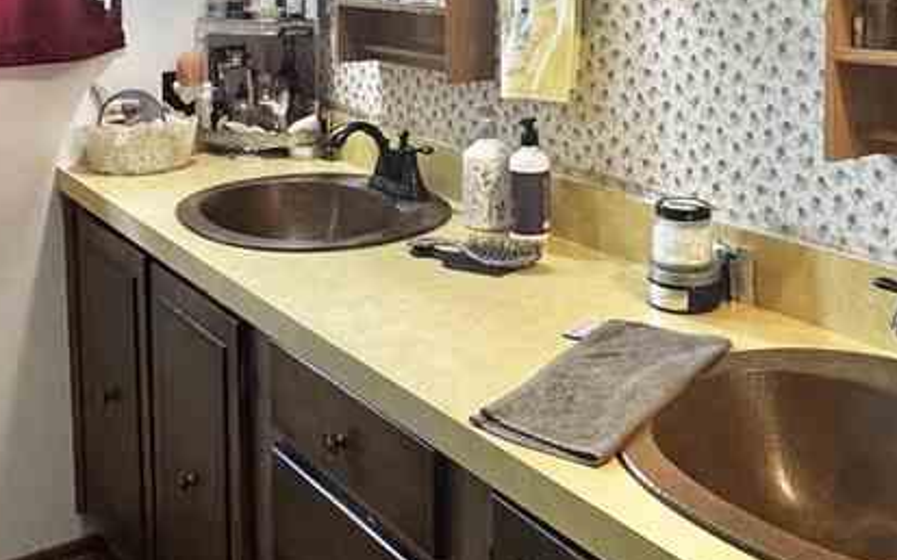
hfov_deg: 43.4
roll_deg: +0.0
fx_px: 1124
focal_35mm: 46
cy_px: 17
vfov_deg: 26.7
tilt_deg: -4.2
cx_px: 521
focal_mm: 2.22
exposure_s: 1/60
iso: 250
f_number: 2.2
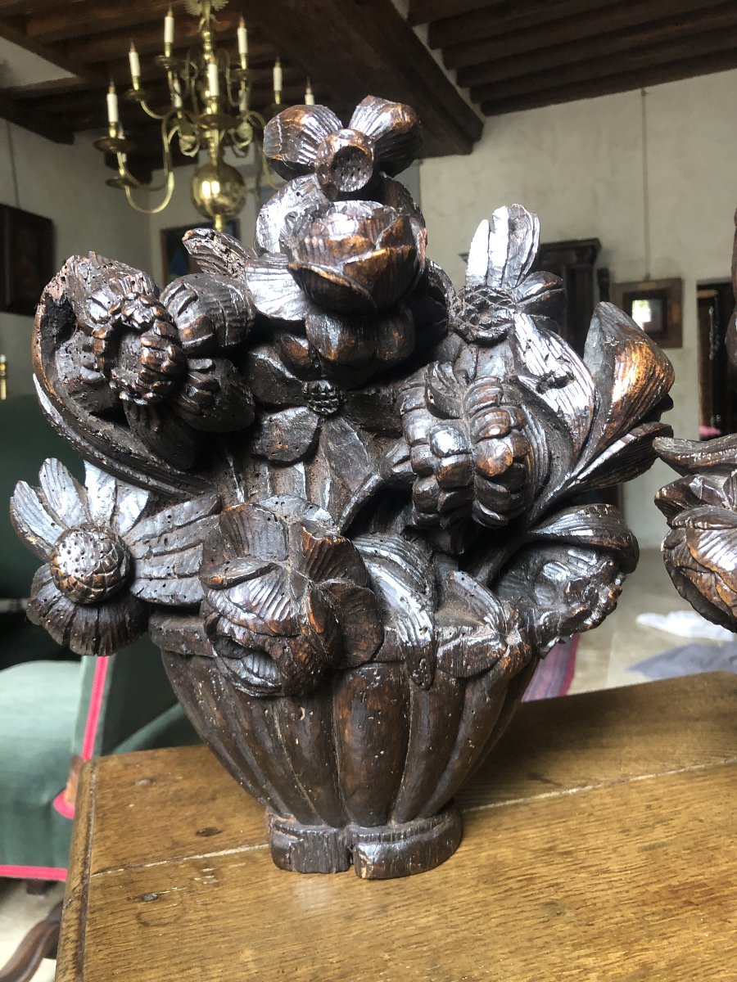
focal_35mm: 28
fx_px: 795
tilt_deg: -2.2
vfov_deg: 63.4
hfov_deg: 49.7
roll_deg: +2.6
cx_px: 368
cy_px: 491
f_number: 1.8
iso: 100
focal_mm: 4
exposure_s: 1/9
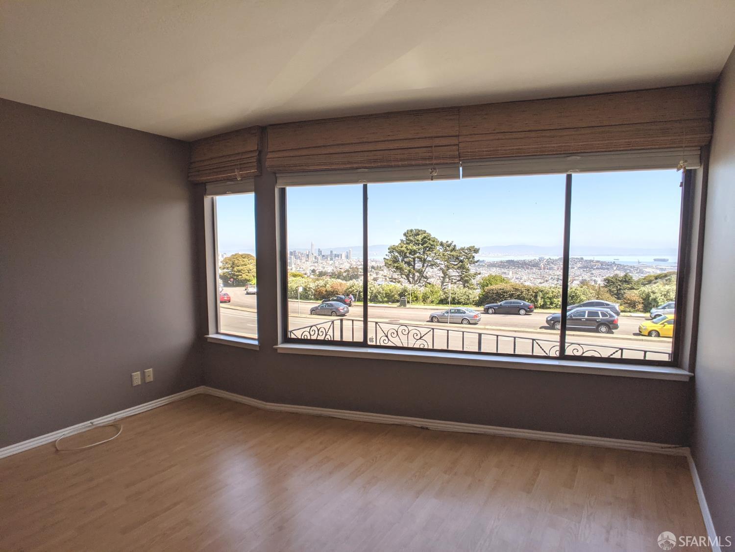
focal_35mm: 27
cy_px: 276
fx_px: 573
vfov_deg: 51.4
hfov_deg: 65.3
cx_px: 368
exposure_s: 1/1675
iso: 61
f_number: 1.8
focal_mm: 4.44
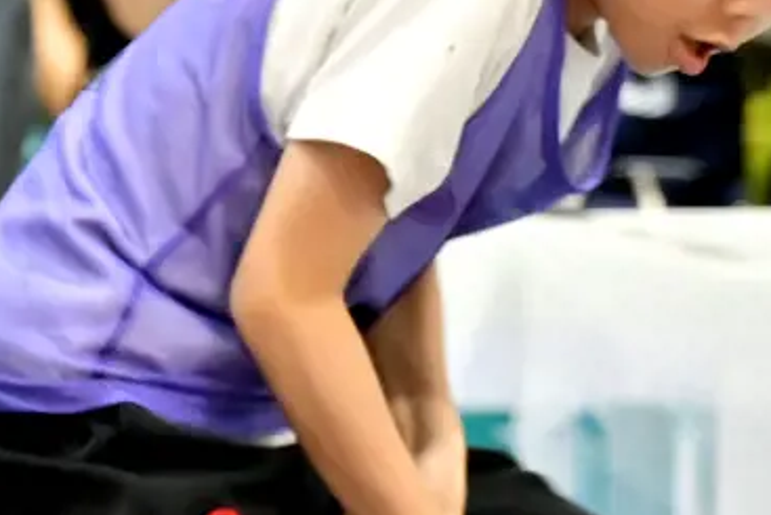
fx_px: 14183
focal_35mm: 662
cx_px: 6
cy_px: 292
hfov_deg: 3.1
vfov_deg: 2.1
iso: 1250
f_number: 2.8
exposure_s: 1/200
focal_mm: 90
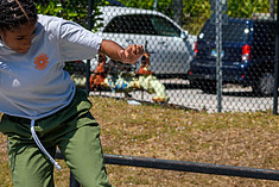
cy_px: 208
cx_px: 74
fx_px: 2923
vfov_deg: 3.6
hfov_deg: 5.5
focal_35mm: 377
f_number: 8
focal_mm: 102
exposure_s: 1/1000
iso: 200
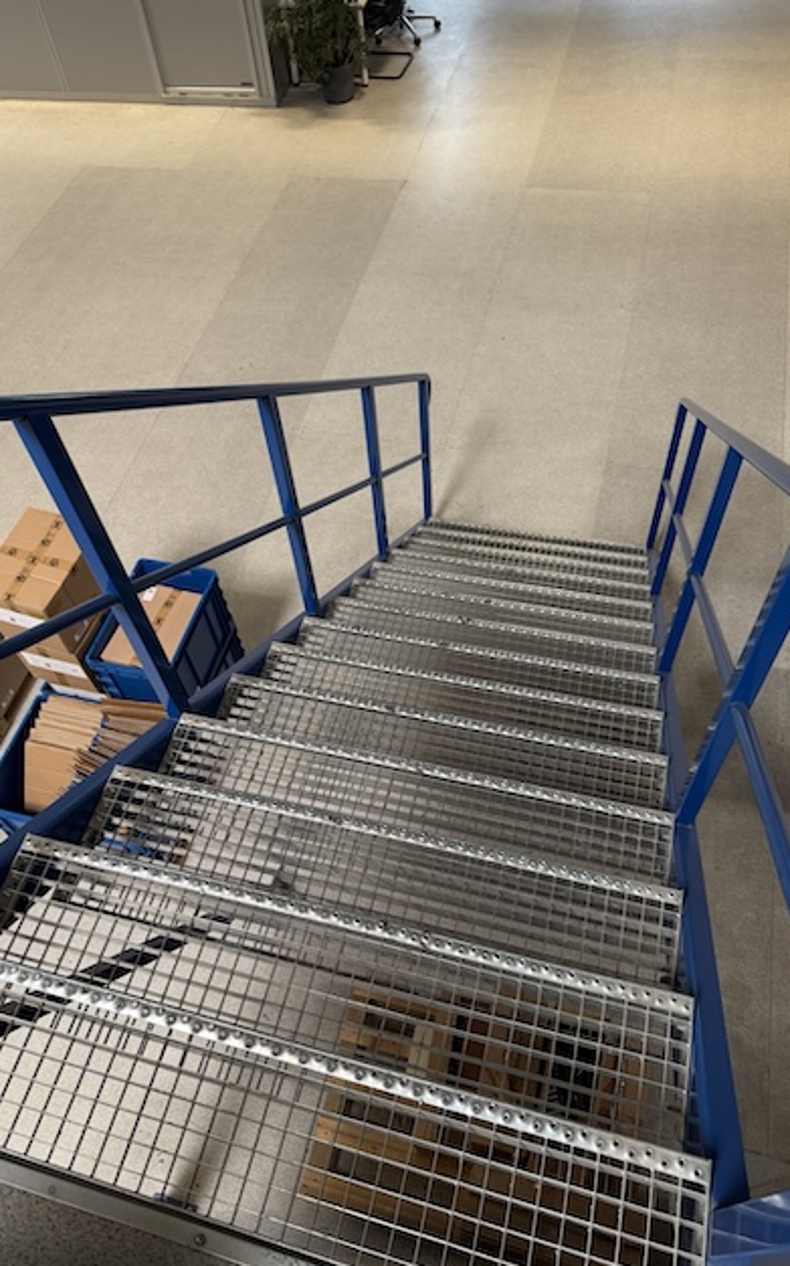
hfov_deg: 47.5
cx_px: 366
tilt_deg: -51.9
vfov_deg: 70.4
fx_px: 896
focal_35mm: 26
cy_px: 631
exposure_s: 1/121
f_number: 1.78
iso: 200
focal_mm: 6.76
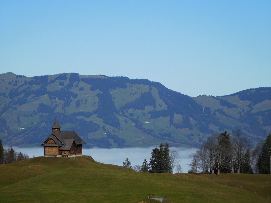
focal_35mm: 160
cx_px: 136
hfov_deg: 12.3
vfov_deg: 9.3
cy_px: 102
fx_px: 1252
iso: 125
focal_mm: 28.5
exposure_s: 1/400
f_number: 10.4
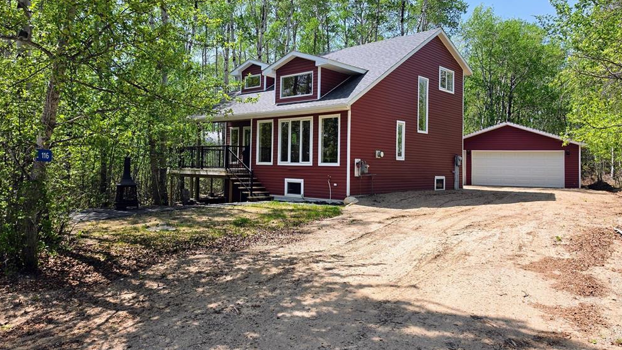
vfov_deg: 44.2
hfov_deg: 71.9
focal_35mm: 26
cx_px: 311
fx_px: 429
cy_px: 143
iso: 64
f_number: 1.4
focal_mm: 6.5
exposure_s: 1/3788
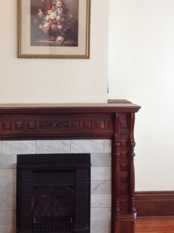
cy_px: 81
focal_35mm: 56
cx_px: 67
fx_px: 376
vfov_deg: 34.1
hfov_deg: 26.0
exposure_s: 1/40
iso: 64
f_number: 2.4
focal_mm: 4.28
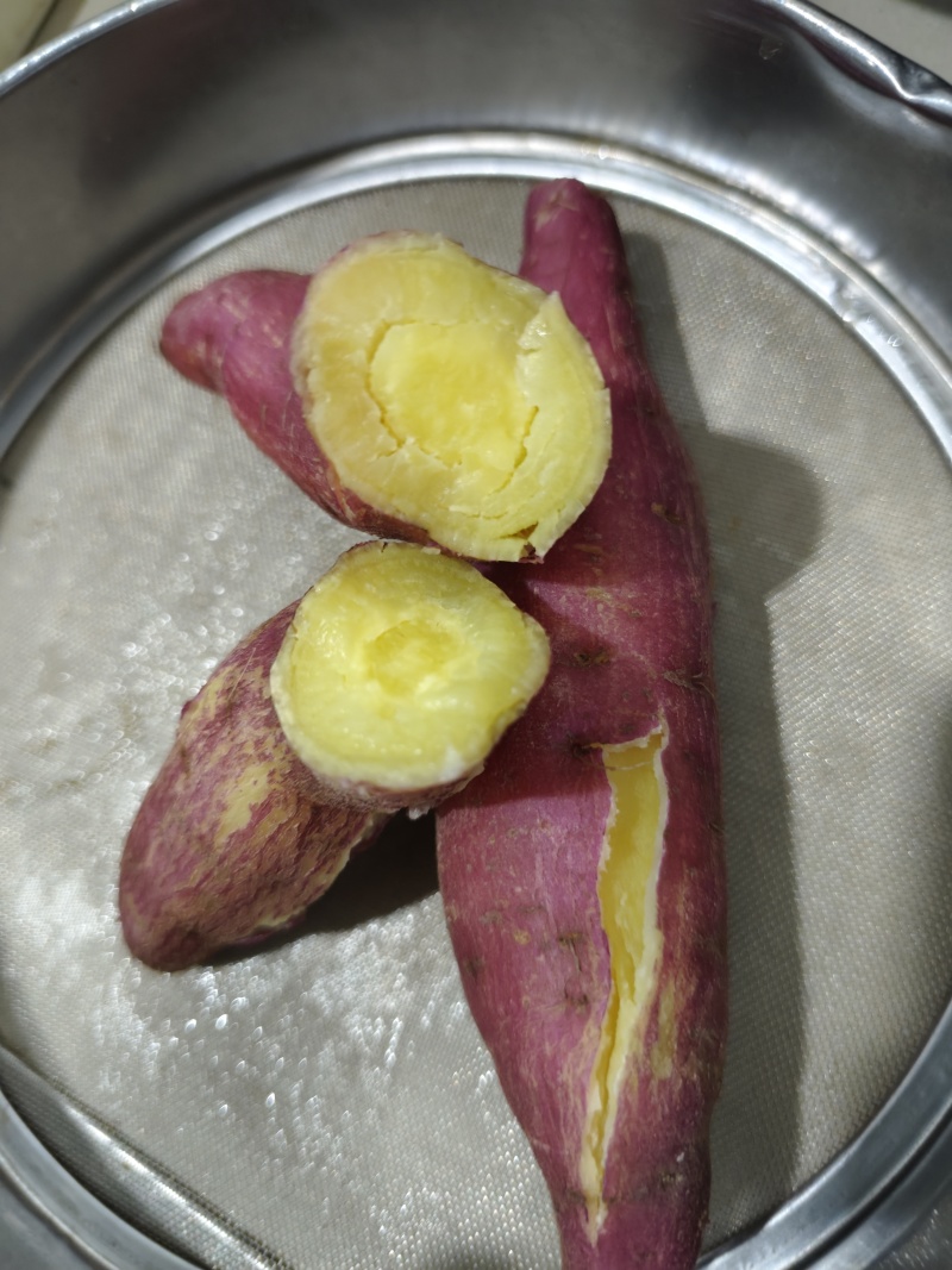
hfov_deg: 56.8
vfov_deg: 71.6
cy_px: 635
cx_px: 476
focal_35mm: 24
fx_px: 880
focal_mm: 5.84
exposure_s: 1/42.2
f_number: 1.6
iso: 800
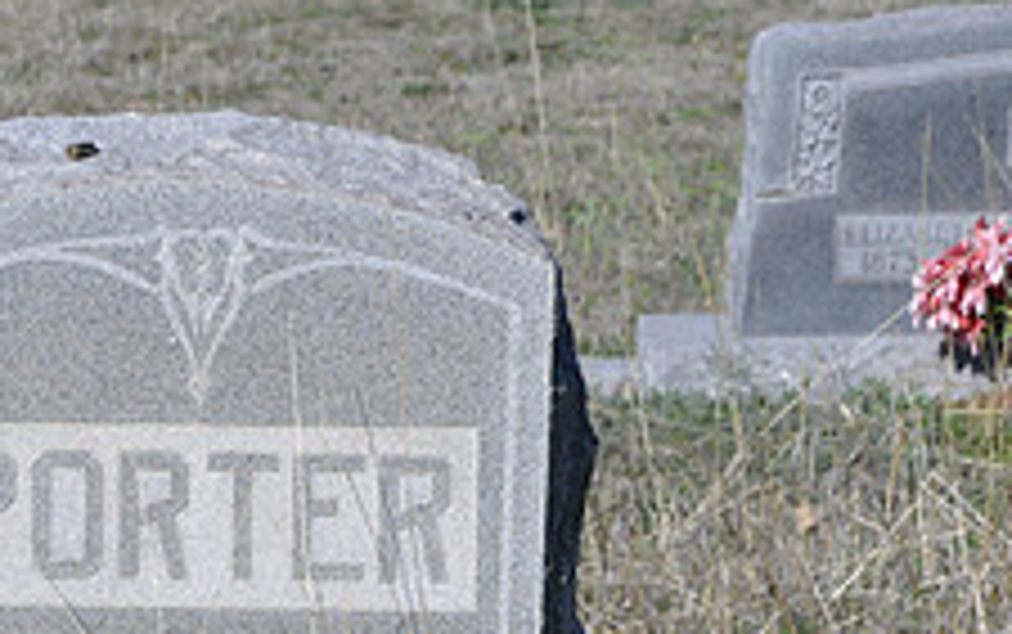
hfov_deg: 11.0
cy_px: 632
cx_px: 121
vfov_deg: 6.9
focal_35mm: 189
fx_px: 5217
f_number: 8
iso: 200
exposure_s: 1/250
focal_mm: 48
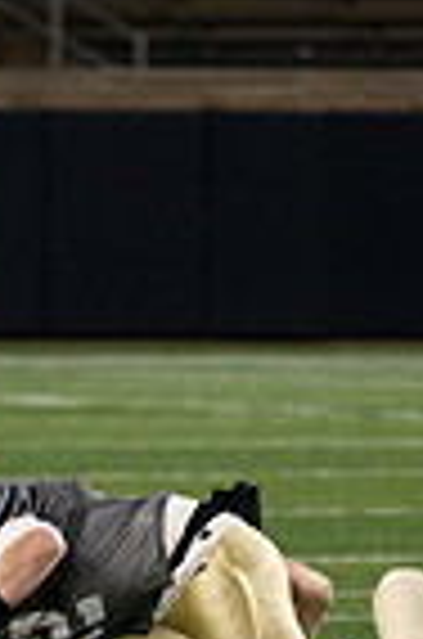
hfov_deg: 1.7
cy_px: 533
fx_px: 14505
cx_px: 158
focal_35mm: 819
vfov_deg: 2.5
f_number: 4
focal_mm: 200
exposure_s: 1/500
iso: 3600
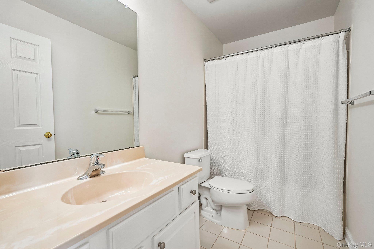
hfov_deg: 96.7
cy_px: 124
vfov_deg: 73.7
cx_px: 187
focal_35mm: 16
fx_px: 166
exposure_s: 1/25
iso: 400
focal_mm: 16
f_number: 8
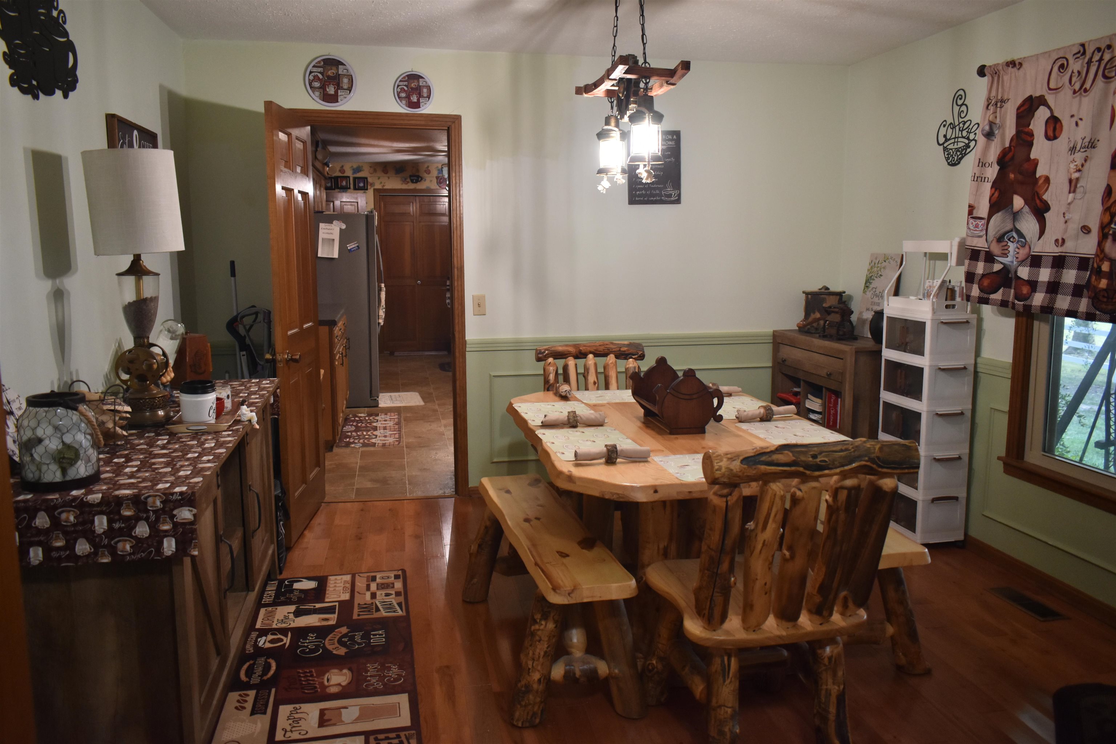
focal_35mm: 27
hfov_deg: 67.4
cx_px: 558
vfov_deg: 47.9
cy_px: 372
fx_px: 837
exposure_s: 1/30
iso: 1000
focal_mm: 18
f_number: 3.5
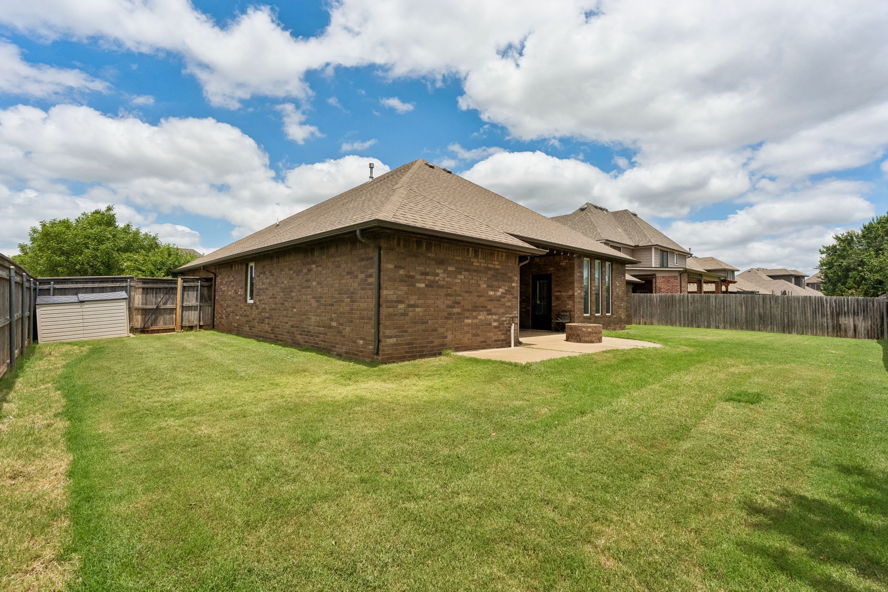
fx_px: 395
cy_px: 296
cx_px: 444
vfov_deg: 73.7
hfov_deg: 96.7
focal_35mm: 16
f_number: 8
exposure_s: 1/6400
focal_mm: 16
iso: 800
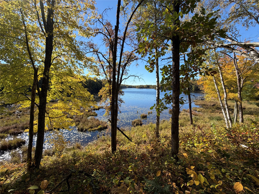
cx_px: 130
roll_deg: -0.3
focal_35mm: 14
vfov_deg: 85.7
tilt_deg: -4.7
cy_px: 97
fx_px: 105
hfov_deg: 102.1
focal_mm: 2.22
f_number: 2.2
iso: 40
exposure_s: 1/709
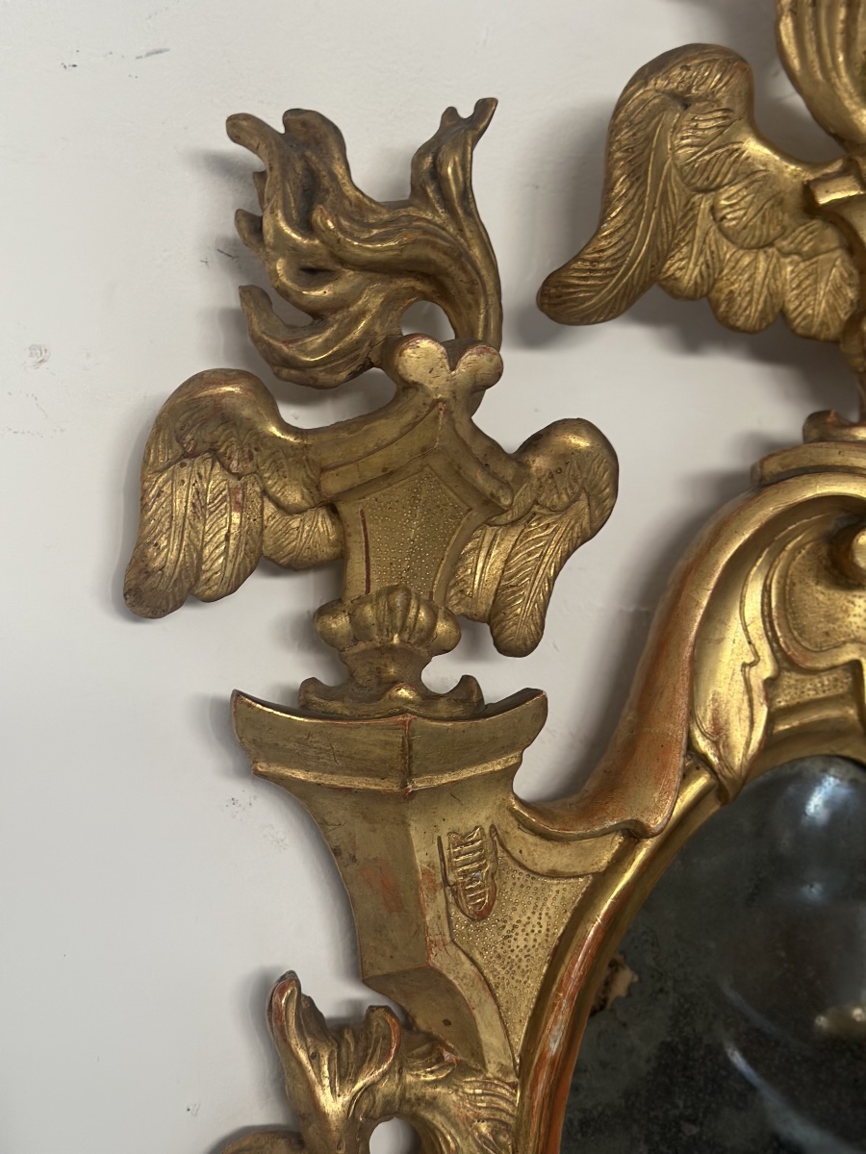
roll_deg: -0.8
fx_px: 1601
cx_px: 433
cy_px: 577
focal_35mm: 48
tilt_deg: +3.8
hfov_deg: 30.3
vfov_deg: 39.7
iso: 250
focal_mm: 6.86
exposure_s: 1/60
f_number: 1.78
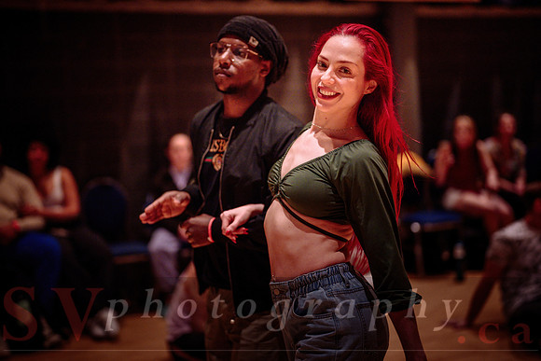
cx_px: 270
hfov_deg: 35.4
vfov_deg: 24.0
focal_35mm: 56
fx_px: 847
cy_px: 168
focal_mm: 50
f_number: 1.2
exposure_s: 1/400
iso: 1600
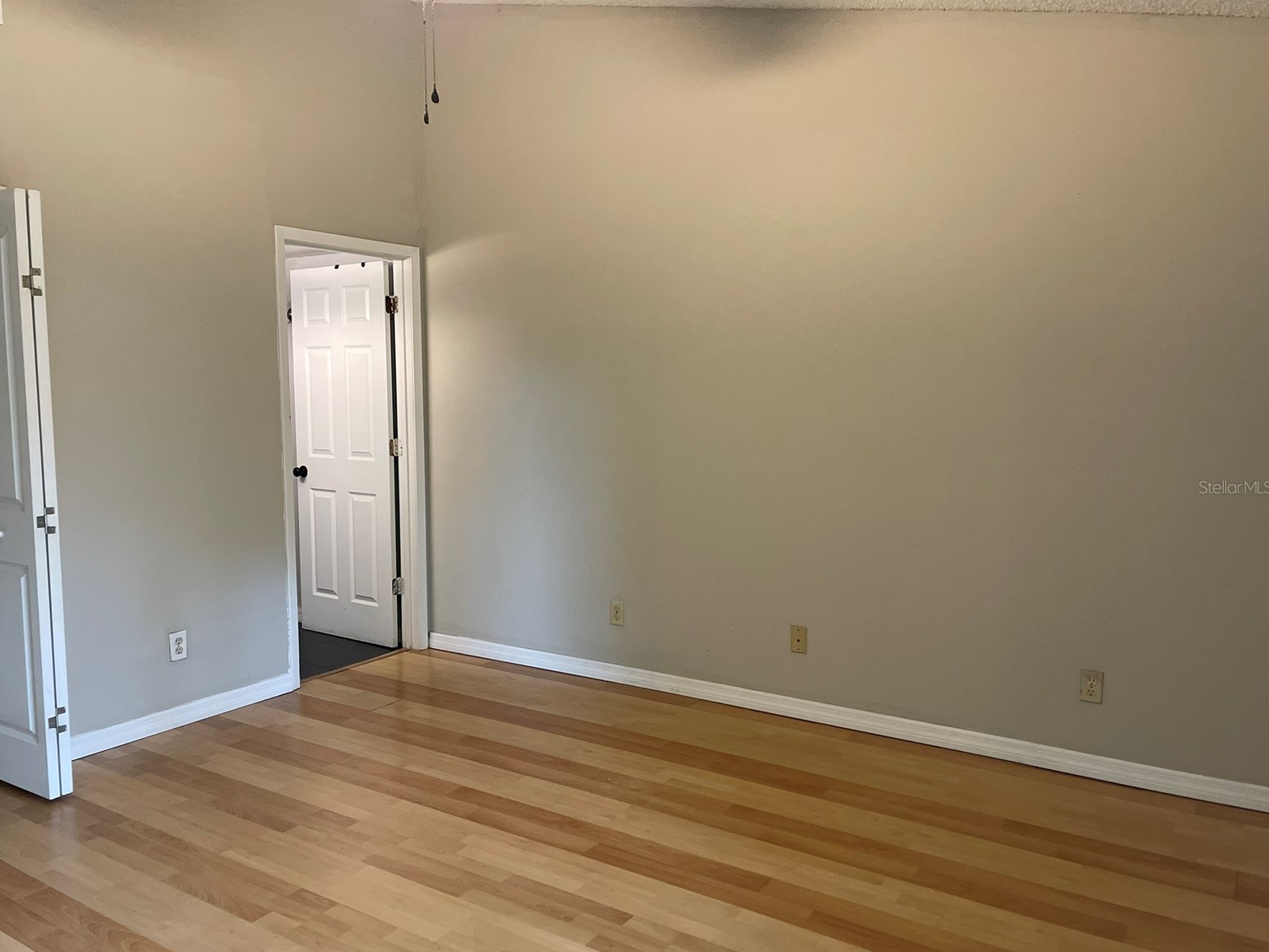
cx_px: 618
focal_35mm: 27
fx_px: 990
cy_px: 487
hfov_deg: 65.3
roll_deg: +0.0
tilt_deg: -5.9
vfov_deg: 51.4
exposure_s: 1/60
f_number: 1.6
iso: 400
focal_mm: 5.1
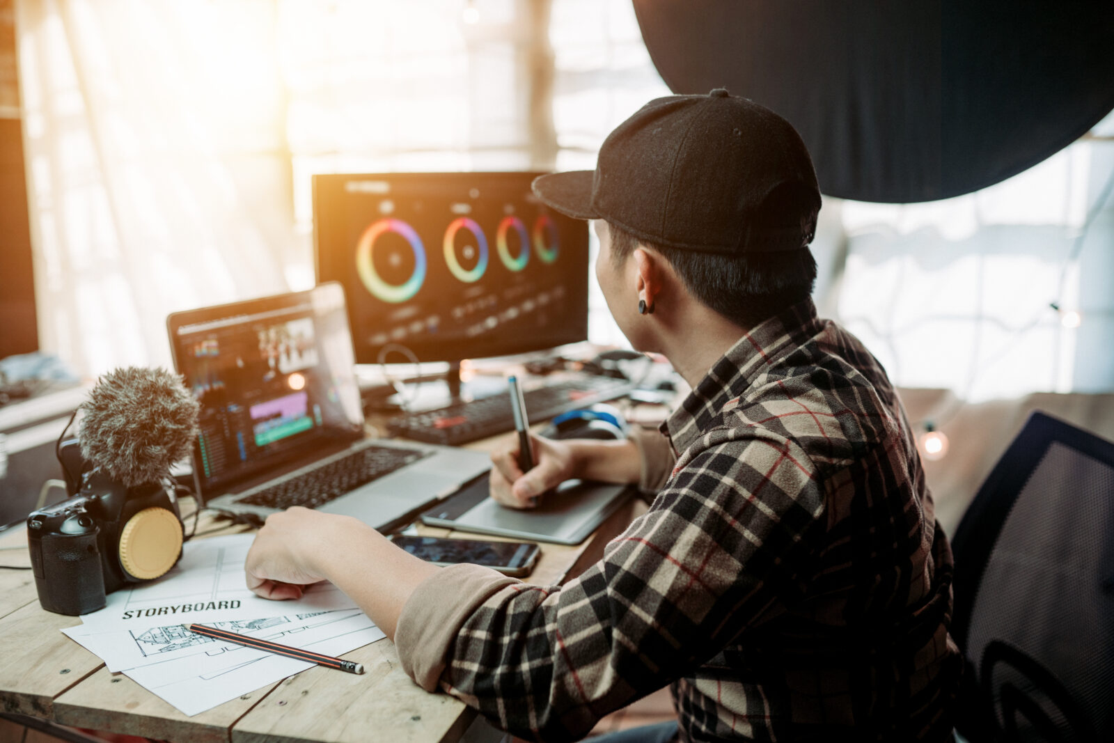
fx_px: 1083
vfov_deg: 37.9
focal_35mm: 35
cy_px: 372
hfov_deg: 54.4
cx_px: 557
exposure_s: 1/125
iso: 320
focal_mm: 35
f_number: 2.2
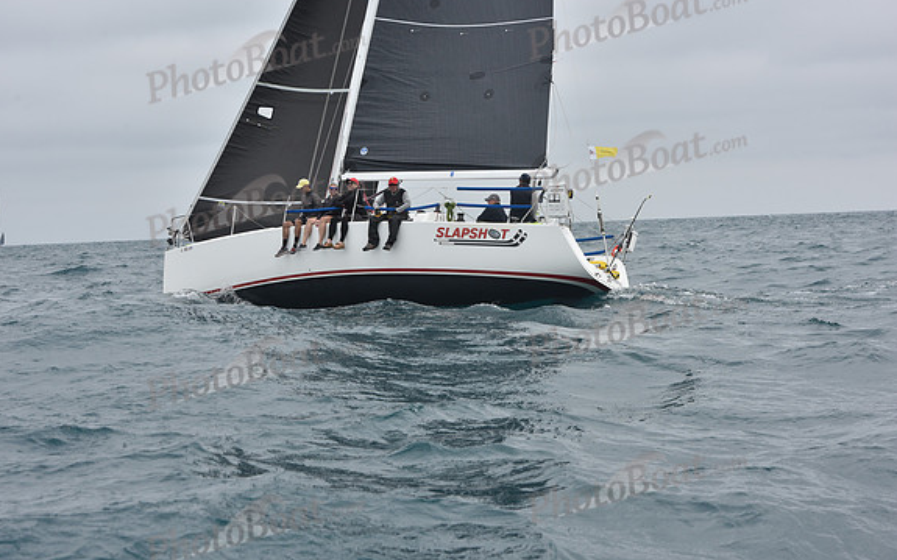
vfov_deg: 18.1
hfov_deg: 28.6
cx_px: 448
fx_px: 1760
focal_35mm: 72
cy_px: 266
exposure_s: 1/800
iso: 250
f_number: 9
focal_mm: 70
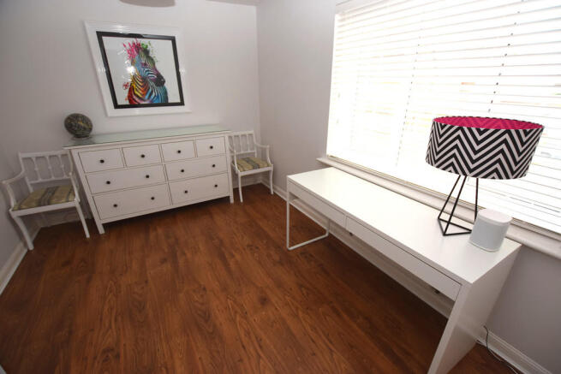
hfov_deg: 100.4
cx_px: 280
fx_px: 234
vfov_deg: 77.4
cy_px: 187
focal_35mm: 15
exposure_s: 1/60
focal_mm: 10
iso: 450
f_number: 4
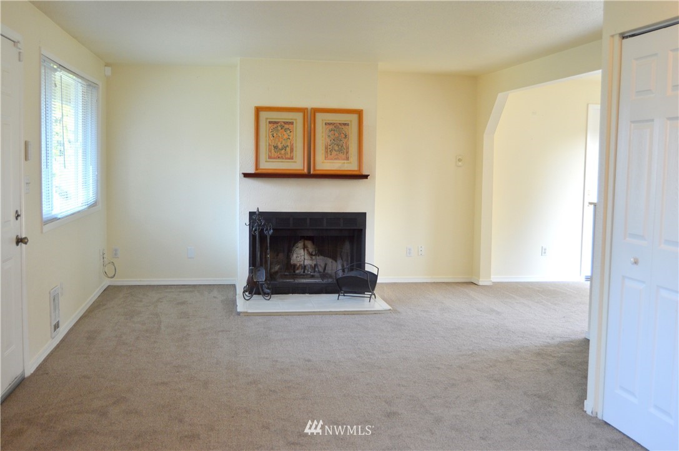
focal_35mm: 39
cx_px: 340
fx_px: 735
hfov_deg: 49.6
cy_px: 226
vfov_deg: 34.1
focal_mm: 26
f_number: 4
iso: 640
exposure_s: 1/60
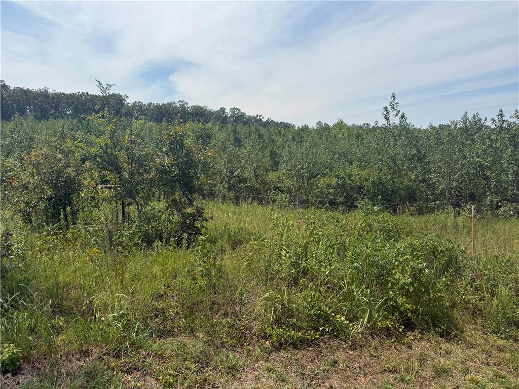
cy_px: 194
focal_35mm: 24
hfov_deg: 71.6
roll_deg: +1.9
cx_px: 260
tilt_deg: -4.2
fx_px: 360
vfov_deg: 56.8
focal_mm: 6.76
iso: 80
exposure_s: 1/5714
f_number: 1.78
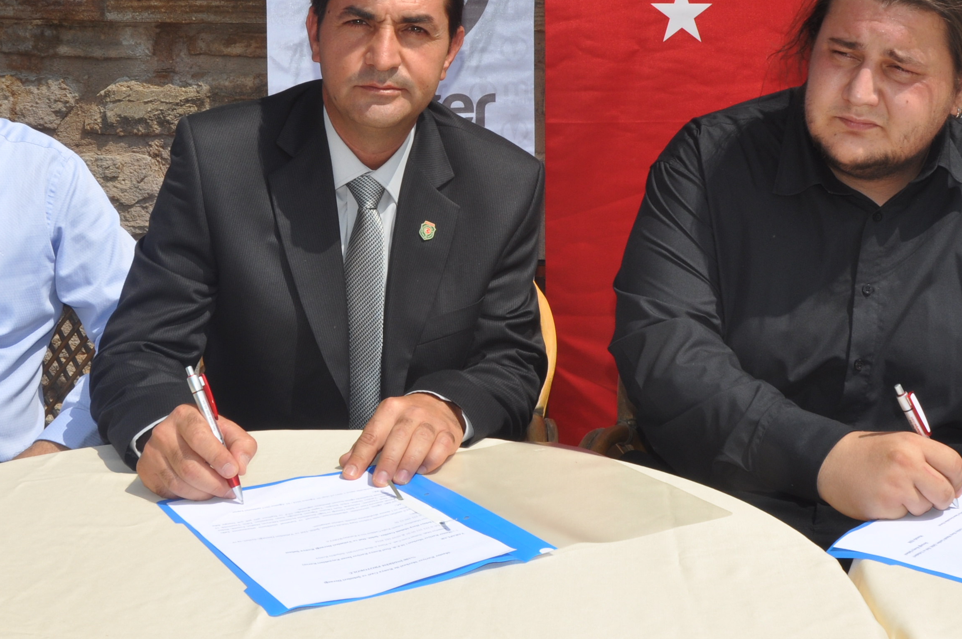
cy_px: 148
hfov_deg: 39.6
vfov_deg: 26.5
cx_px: 481
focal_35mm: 50
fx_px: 1334
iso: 200
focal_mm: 18
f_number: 14
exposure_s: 1/200
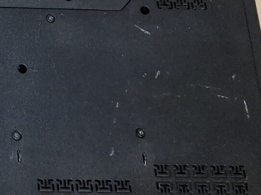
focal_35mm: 109
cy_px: -26
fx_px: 822
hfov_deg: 14.4
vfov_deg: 13.3
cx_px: -291
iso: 800
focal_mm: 6.4
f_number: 1.8
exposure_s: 1/100
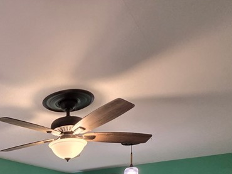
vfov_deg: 29.8
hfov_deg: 45.0
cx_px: 10
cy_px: 237
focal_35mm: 36
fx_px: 241
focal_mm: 2.2
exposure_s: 1/120
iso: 400
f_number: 2.2
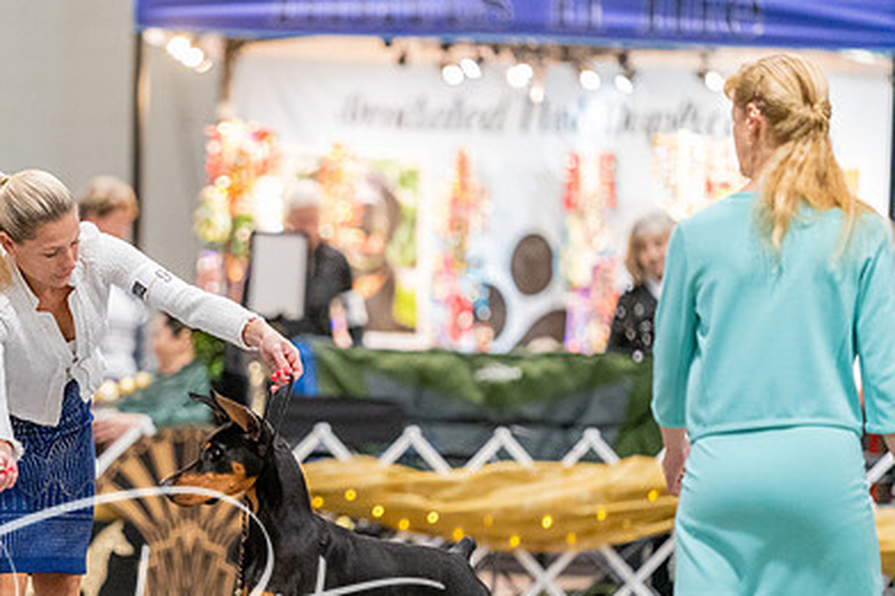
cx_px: 299
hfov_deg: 7.0
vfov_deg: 4.6
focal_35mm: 296
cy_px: 408
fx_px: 7355
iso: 6400
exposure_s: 1/250
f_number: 2.8
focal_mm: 200
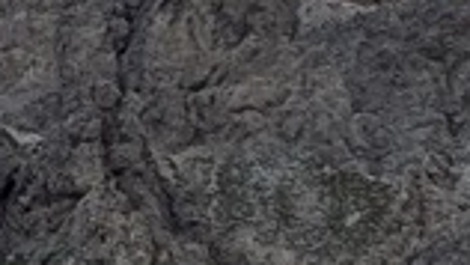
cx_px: -946
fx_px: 4214
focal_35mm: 338
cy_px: -214
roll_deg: -0.9
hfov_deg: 5.9
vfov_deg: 3.6
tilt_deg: +25.8
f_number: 1.78
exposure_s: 1/4098
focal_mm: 6.76
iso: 64
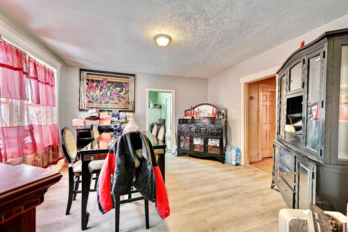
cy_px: 116
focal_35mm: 14
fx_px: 135
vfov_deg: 81.2
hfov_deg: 104.3
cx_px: 174
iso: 400
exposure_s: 1
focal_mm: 14
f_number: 8
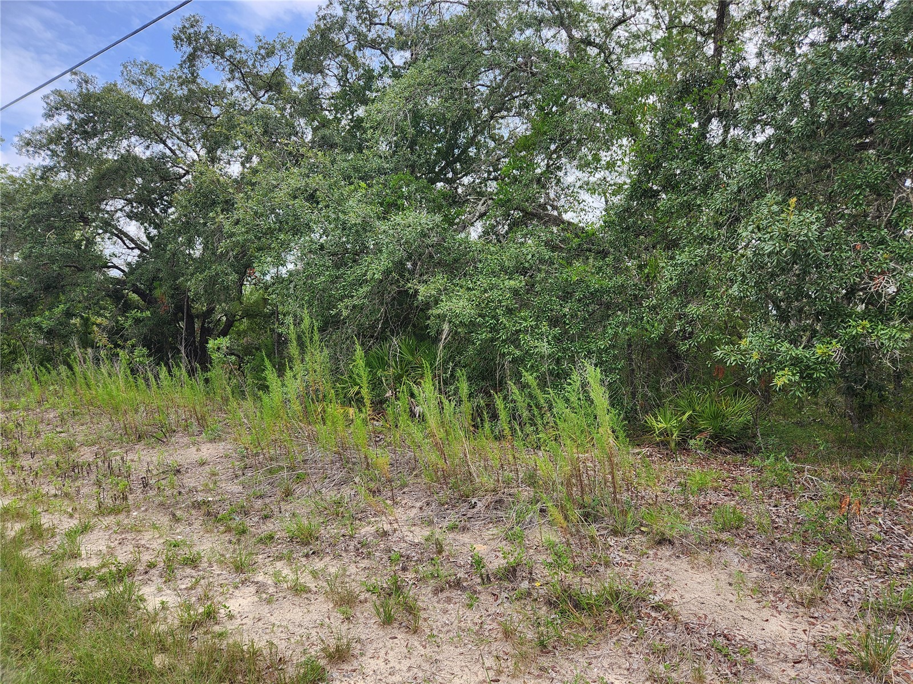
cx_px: 456
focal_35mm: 23
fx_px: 607
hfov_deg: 73.9
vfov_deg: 58.9
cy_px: 342
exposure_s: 1/799
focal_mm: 5.4
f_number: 1.8
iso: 20
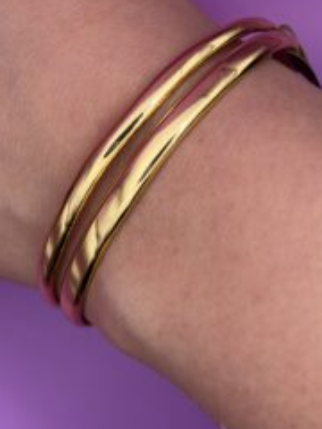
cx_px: 152
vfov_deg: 24.2
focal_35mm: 80
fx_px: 992
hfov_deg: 18.4
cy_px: 113
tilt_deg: -85.5
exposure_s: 1/212
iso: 64
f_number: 1.78
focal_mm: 6.76
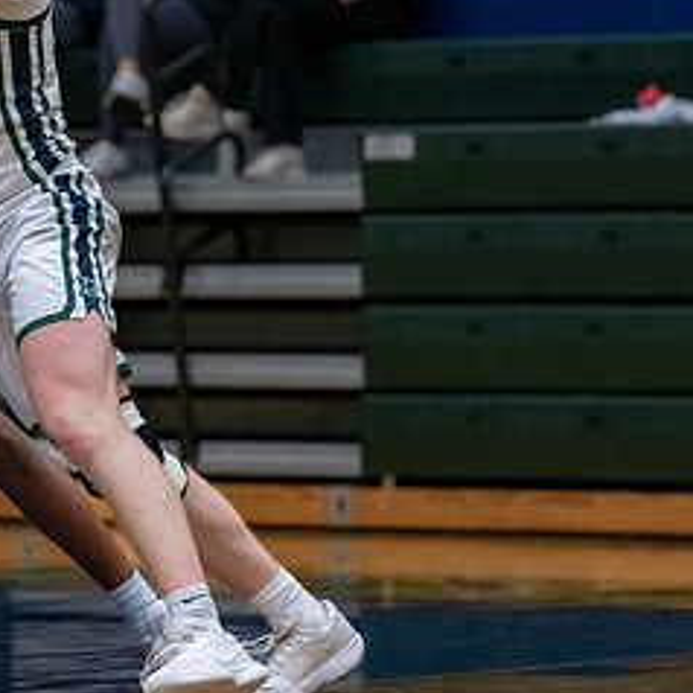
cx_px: -184
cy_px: 243
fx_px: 7021
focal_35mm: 310
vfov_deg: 5.6
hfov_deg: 5.6
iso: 3200
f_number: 2.8
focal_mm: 125
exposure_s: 1/1000
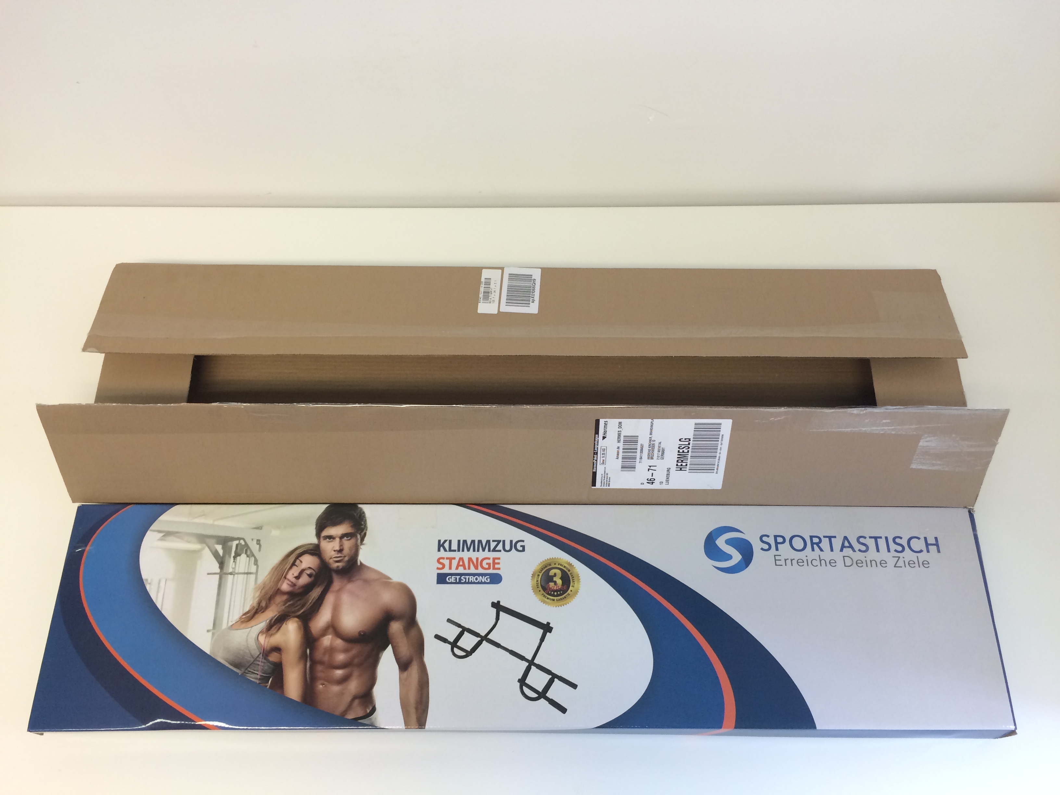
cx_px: 530
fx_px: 888
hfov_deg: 61.7
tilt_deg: -63.3
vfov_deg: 48.2
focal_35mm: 29
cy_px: 398
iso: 50
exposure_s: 1/33
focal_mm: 4.15
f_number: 2.2
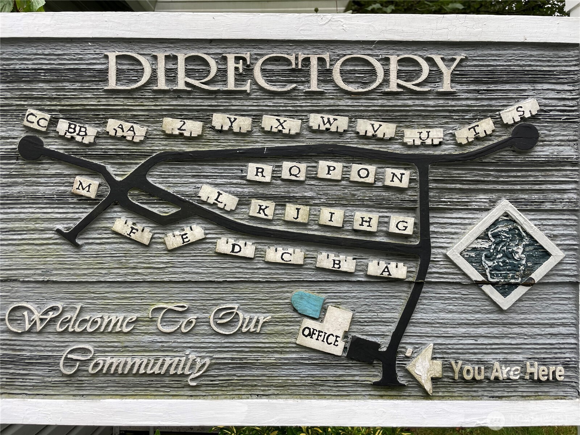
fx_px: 436
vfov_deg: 53.1
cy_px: 218
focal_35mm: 26
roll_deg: -0.5
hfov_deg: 67.3
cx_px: 290
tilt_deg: +0.9
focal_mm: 4.2
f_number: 1.6
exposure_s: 1/121
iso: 50
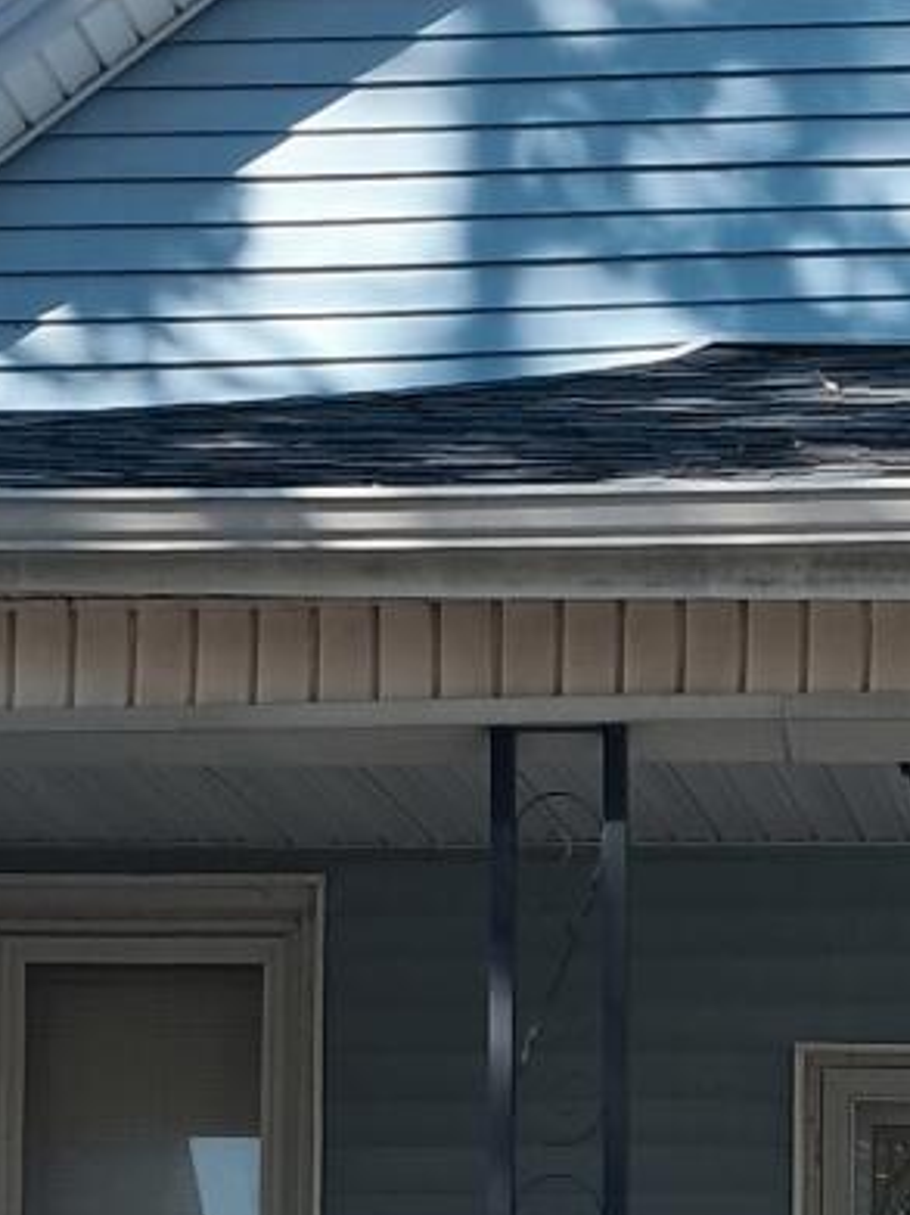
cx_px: 1012
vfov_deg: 13.9
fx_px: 4840
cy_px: 1488
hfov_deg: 10.6
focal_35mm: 138
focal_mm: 4
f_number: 1.8
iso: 50
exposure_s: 1/455
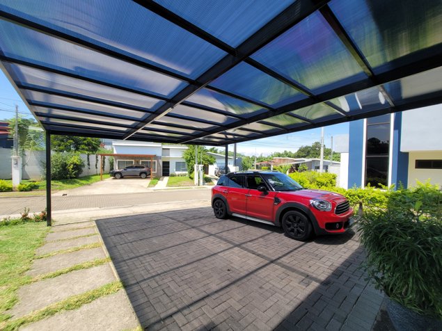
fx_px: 166
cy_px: 166
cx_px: 221
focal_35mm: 13
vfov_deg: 89.9
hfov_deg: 106.2
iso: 64
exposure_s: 1/907
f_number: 2.2
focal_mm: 2.2
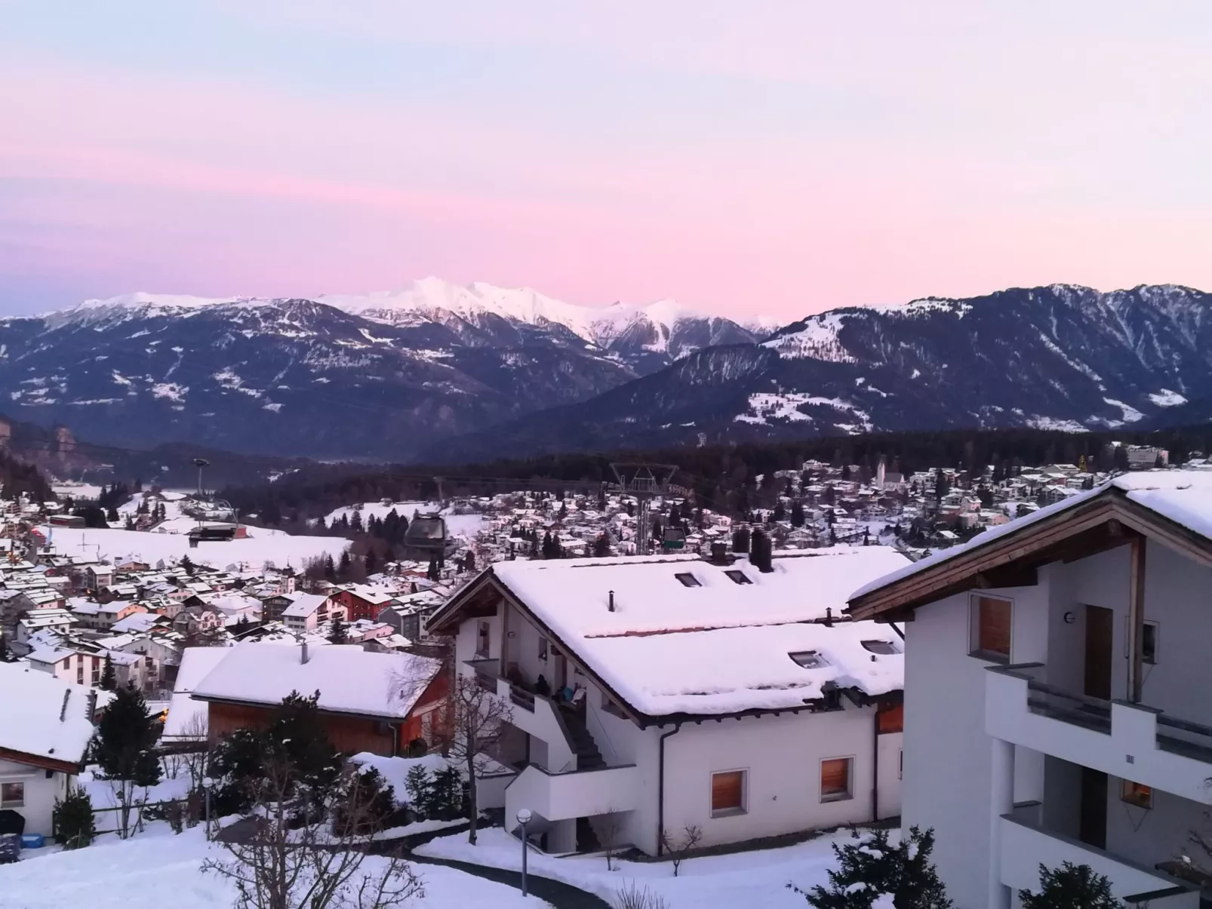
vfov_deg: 36.0
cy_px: 454
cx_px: 606
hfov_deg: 46.8
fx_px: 1401
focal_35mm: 40
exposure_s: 1/25
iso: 200
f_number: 2.2
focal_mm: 3.83
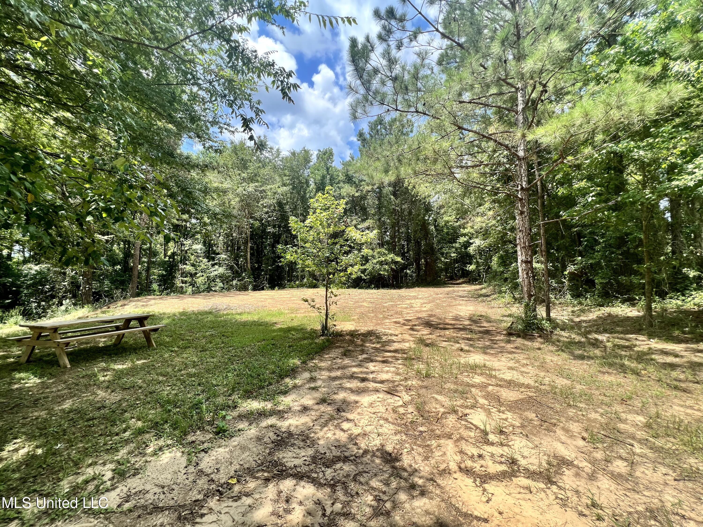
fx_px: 264
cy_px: 264
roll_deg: -1.3
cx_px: 352
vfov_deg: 89.9
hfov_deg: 106.2
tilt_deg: +0.9
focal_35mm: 13
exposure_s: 1/732
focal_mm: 1.57
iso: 32
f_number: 1.8
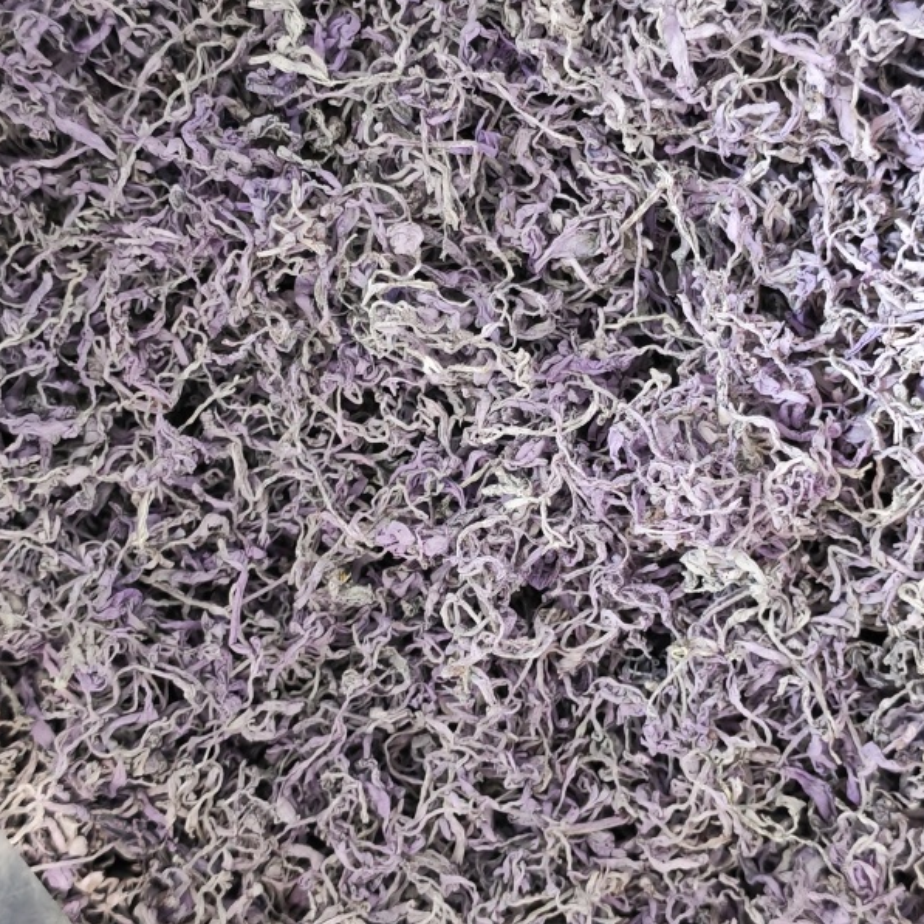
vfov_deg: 26.9
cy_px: 461
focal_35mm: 64
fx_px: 1933
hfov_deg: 26.9
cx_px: 440
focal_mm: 5.52
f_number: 1.95
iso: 1250
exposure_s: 1/50
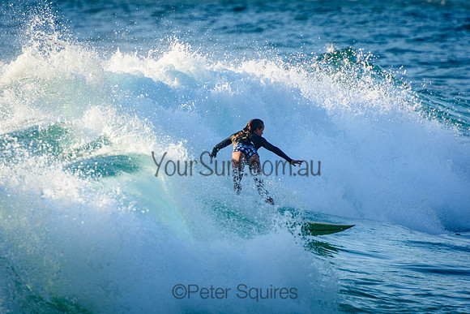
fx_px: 7972
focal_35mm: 611
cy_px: 157
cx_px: 235
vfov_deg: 2.3
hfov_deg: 3.4
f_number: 5.6
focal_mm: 400
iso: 640
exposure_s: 1/2000
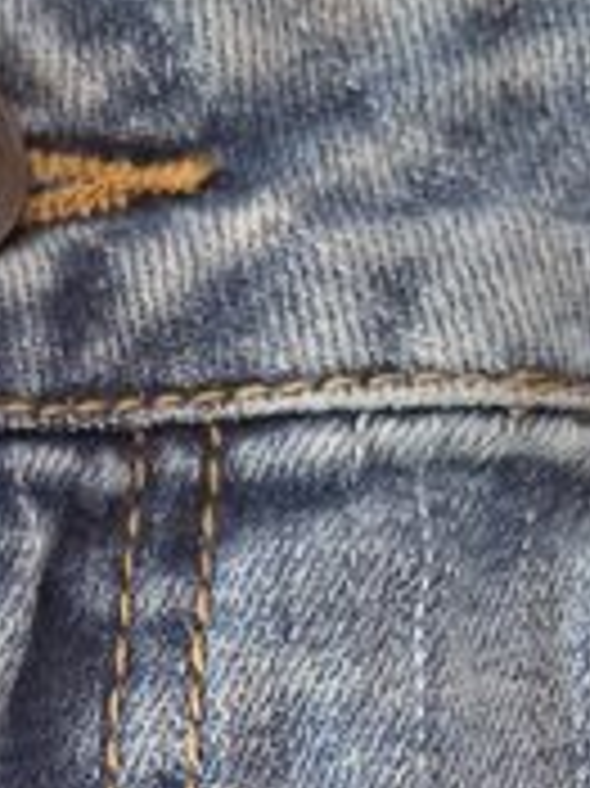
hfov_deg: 13.7
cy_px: 1058
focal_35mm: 105
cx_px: -131
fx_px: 2389
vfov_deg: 17.4
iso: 400
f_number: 1.8
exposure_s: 1/25
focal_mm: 5.54
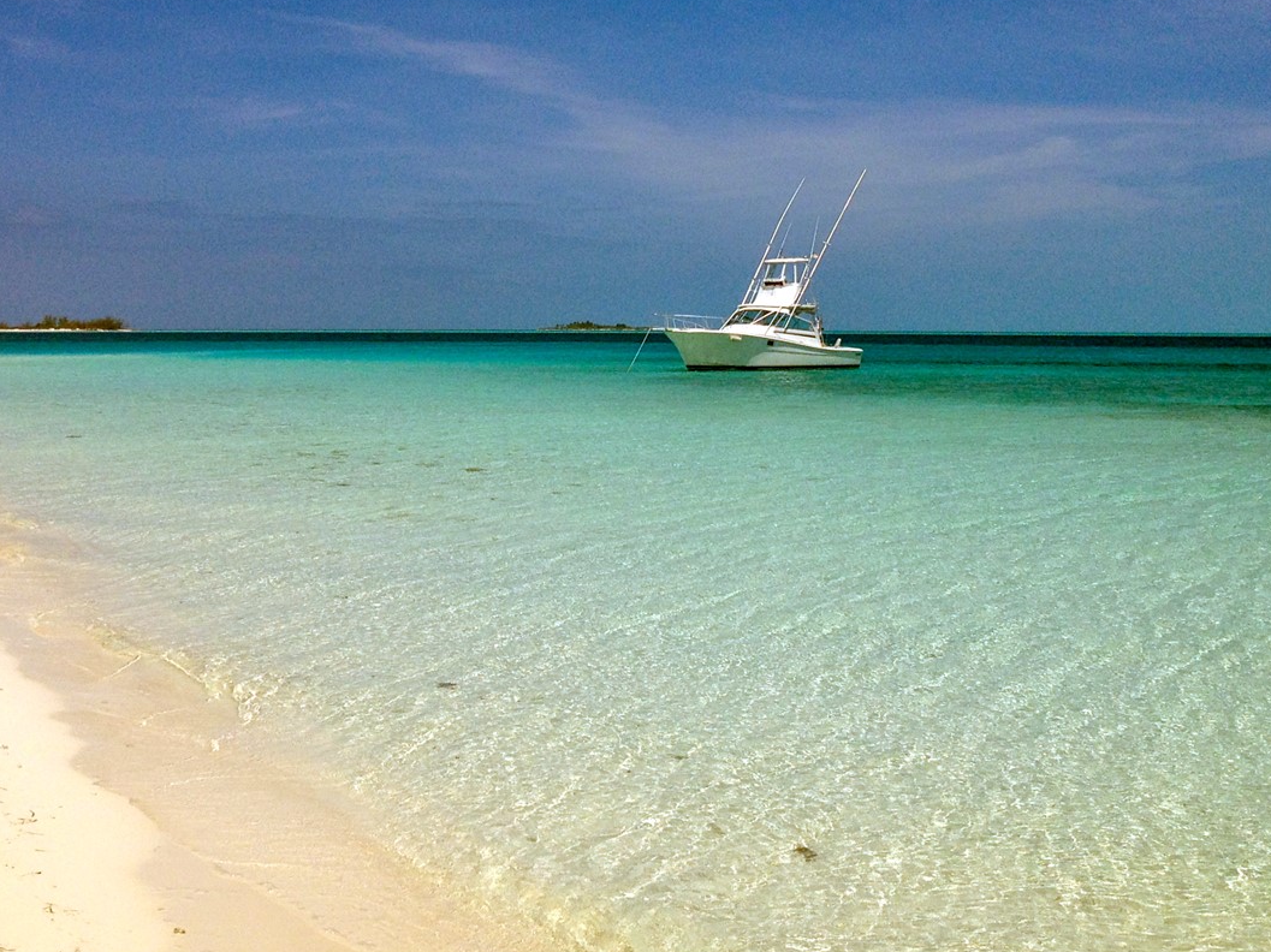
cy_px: 261
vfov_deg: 27.2
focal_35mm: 53
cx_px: 575
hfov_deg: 36.2
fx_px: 1945
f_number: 2.4
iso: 50
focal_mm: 4.28
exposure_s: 1/5025
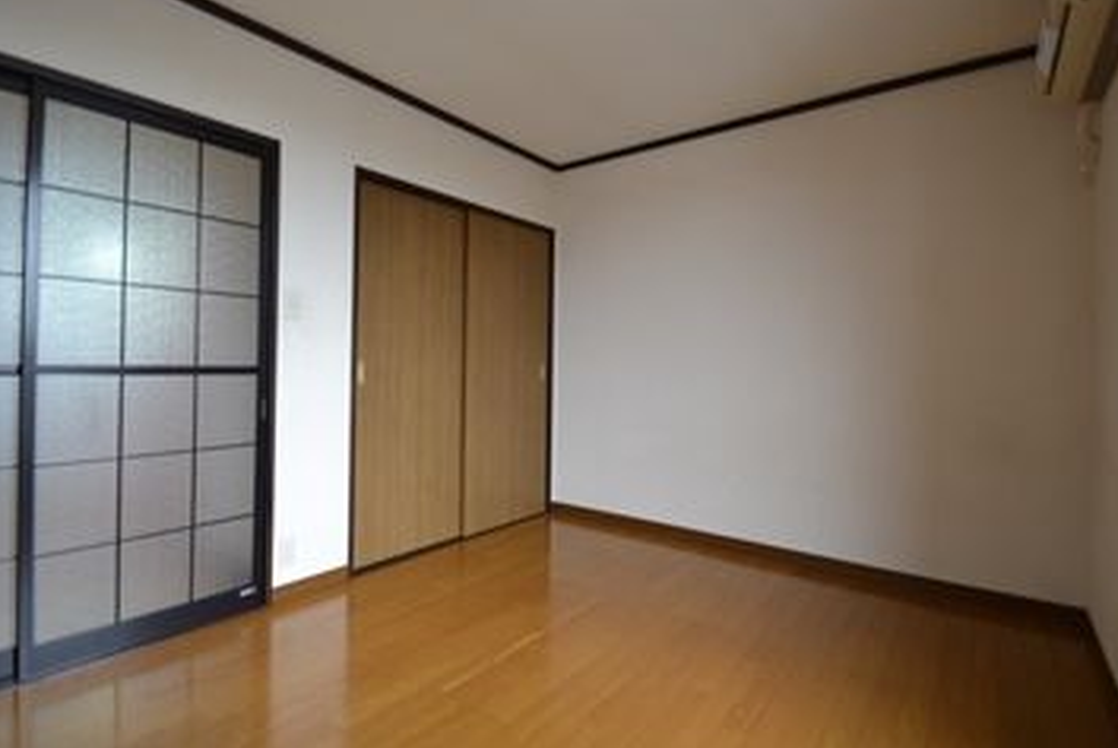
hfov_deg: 93.2
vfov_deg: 70.4
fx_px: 528
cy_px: 341
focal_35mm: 17
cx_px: 545
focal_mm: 10
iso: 100
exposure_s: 1/5
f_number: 3.5
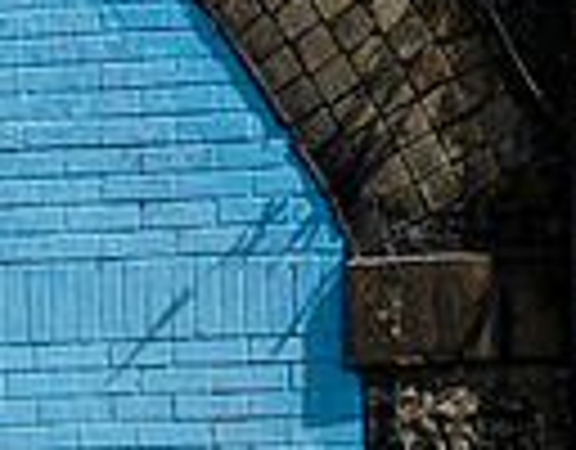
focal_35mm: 544
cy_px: 464
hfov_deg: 3.5
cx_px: -821
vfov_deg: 2.8
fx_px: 9190
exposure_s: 1/1250
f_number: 5.6
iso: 160
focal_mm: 102
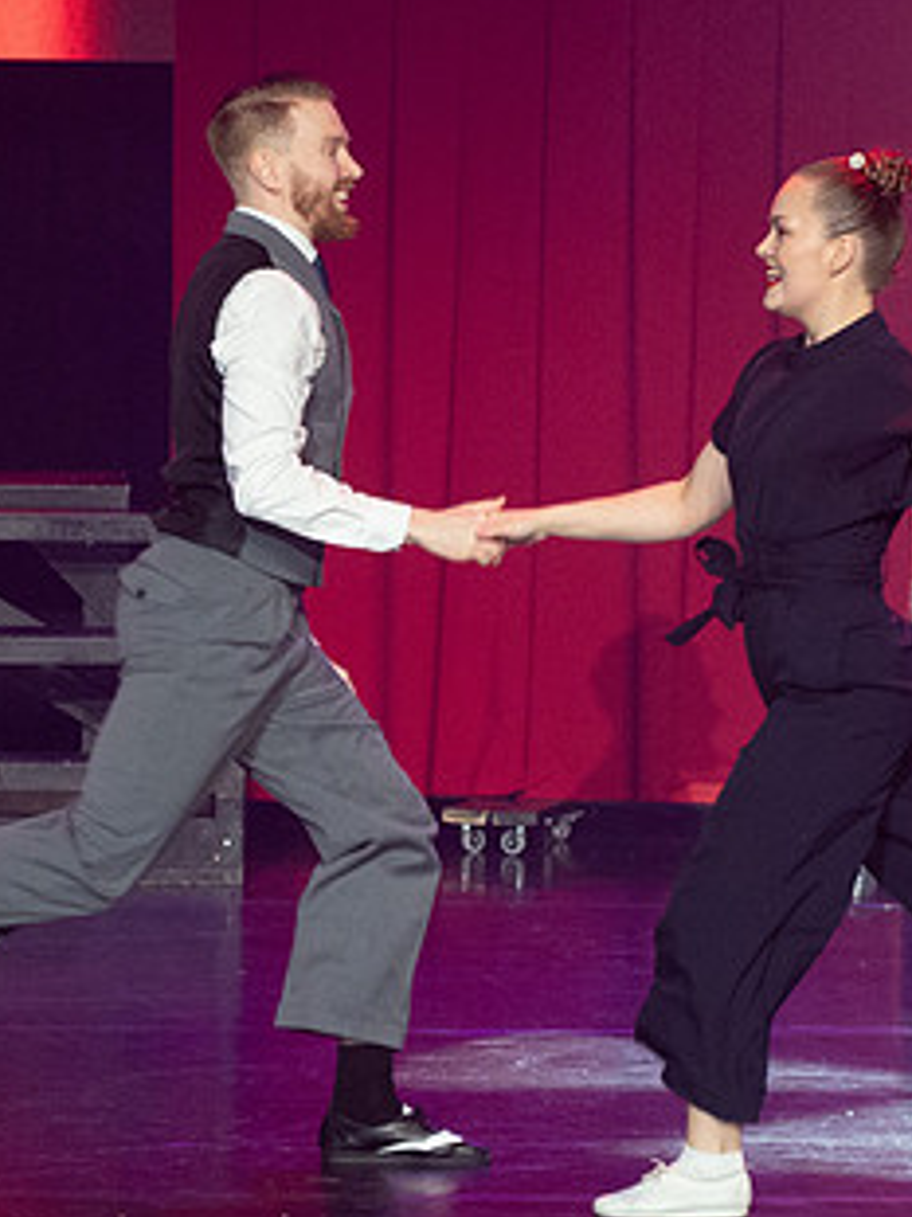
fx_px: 8542
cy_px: 786
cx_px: 291
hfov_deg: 6.1
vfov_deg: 8.1
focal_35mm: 243
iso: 2800
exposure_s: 1/200
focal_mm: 70
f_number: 2.8
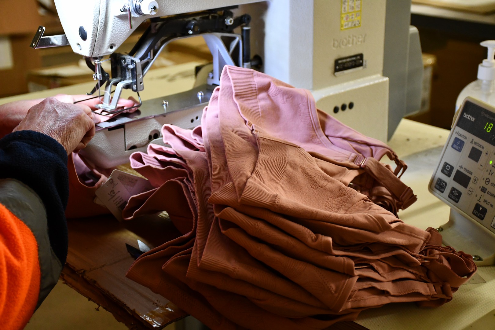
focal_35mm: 67
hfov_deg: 30.1
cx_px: 248
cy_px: 165
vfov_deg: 20.3
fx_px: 921
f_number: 4.5
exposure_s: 1/125
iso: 2500
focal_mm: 45
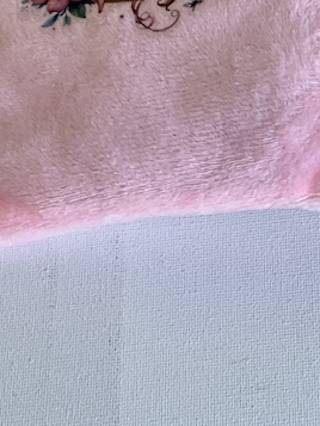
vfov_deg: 16.2
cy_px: -316
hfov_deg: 13.7
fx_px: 1281
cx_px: 411
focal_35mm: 104
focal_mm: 3
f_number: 1.8
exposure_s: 1/122
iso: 20
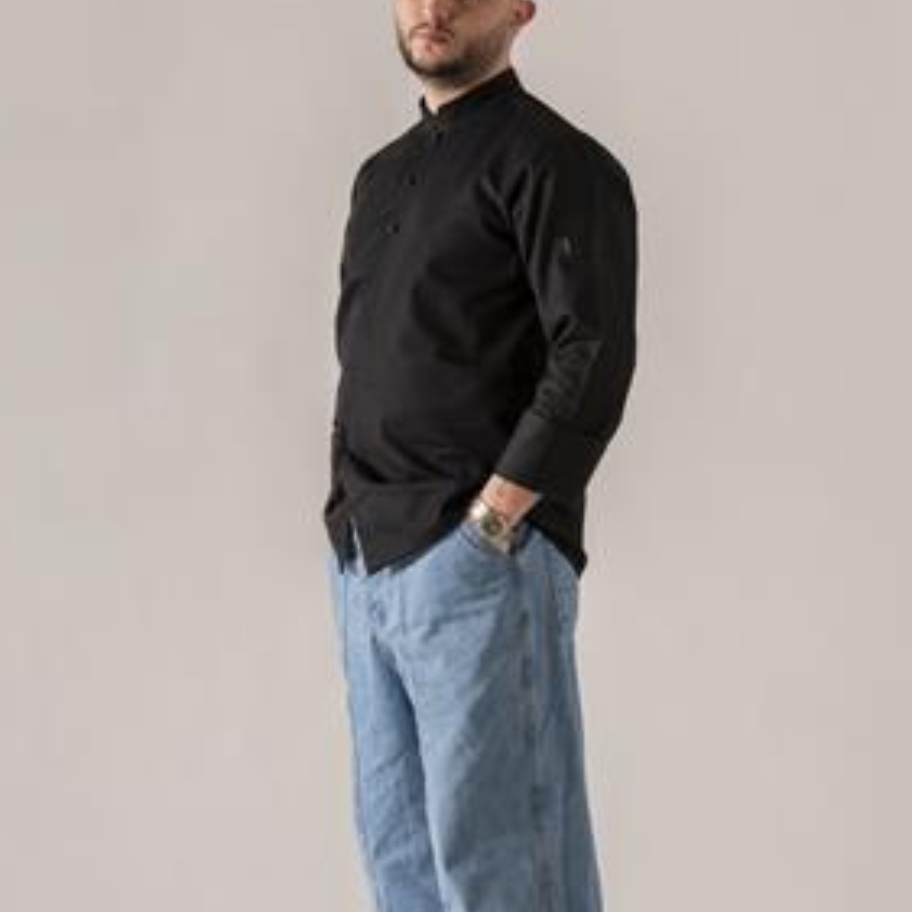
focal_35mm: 157
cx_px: 464
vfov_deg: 11.1
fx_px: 4680
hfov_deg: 11.1
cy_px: 497
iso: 200
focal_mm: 112
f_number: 11
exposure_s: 1/160
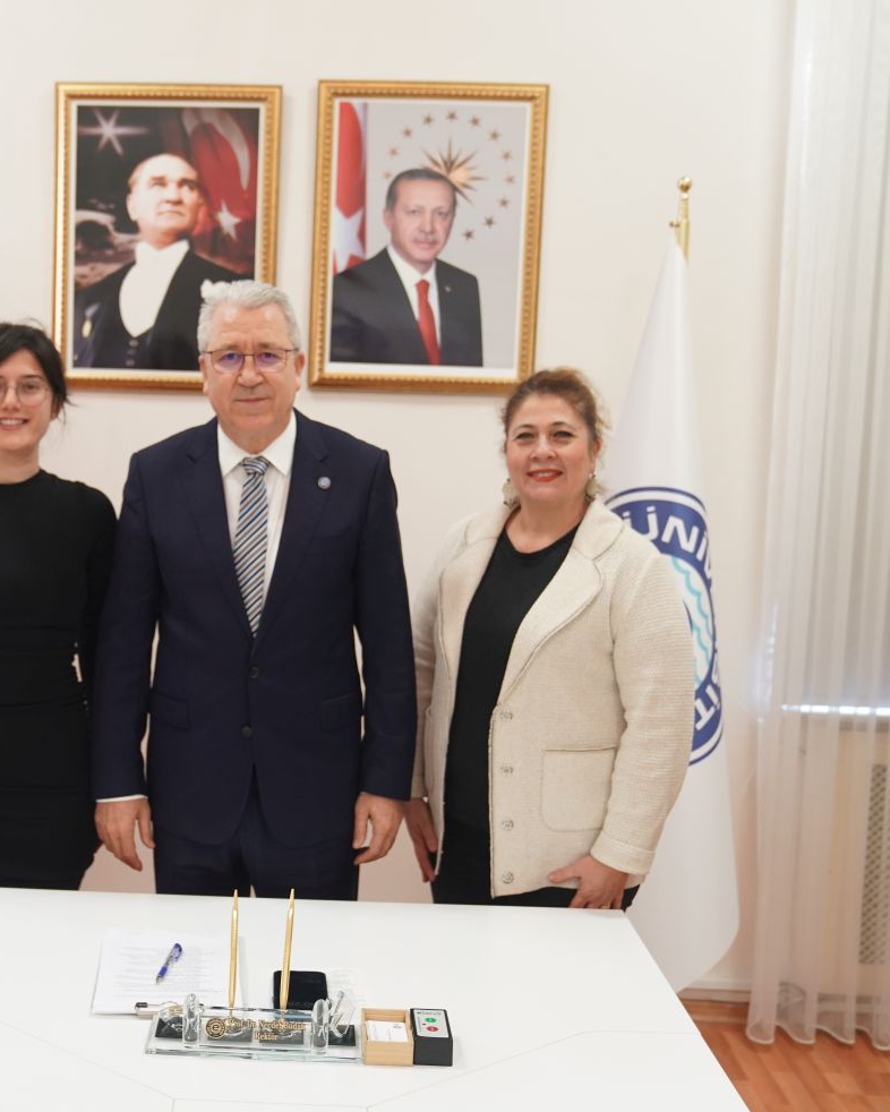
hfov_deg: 34.3
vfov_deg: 42.9
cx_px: 238
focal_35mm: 43
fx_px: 1415
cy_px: 563
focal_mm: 30
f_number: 3.2
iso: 1600
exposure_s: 1/125
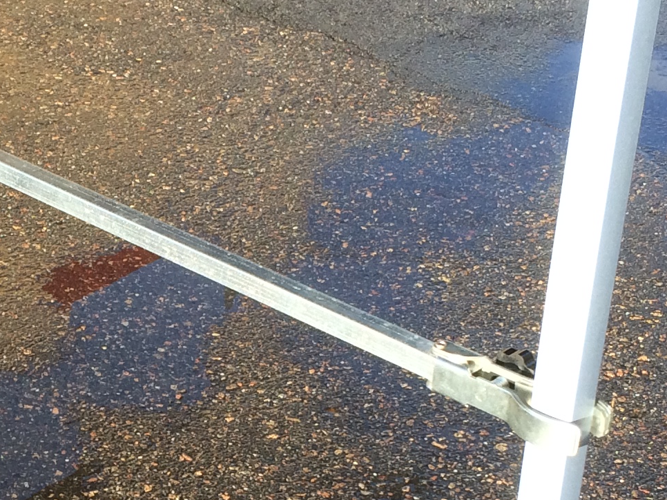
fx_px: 1888
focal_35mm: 98
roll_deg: +2.4
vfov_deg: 14.9
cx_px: 74
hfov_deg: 19.7
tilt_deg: -34.2
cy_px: 448
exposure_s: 1/295
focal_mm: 4.15
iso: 32
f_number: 2.2
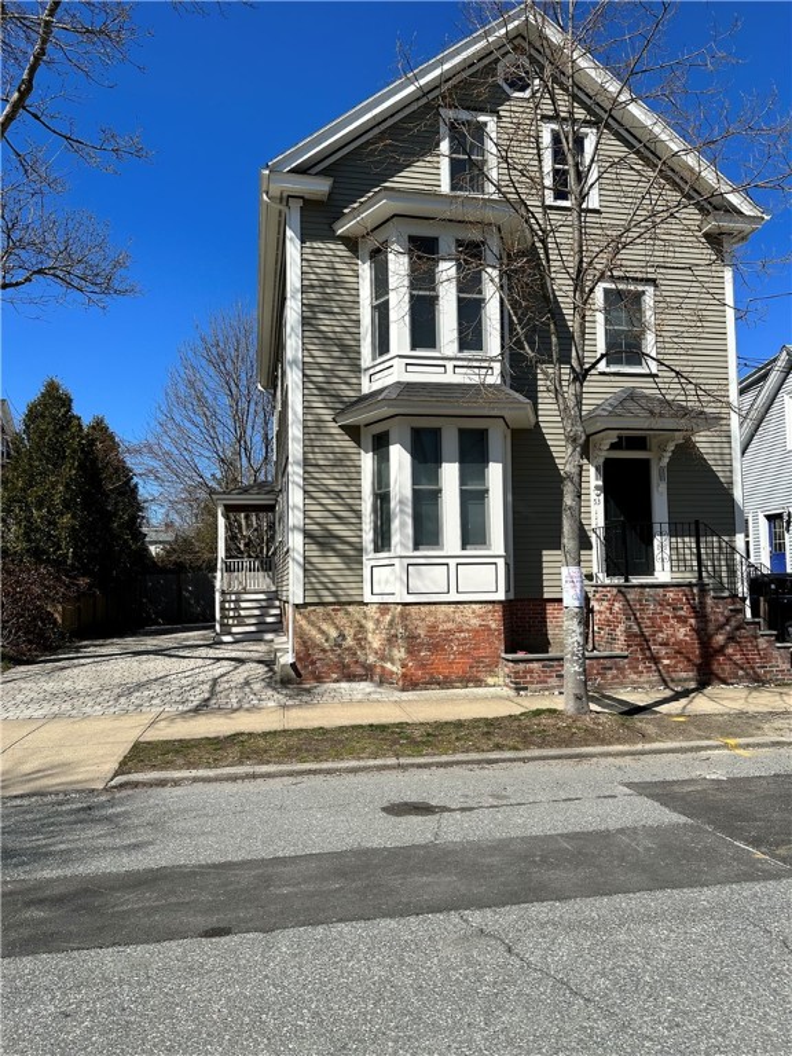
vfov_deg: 71.6
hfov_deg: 56.8
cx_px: 396
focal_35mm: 24
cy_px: 528
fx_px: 732
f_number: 1.78
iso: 80
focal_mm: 6.86
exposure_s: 1/6211
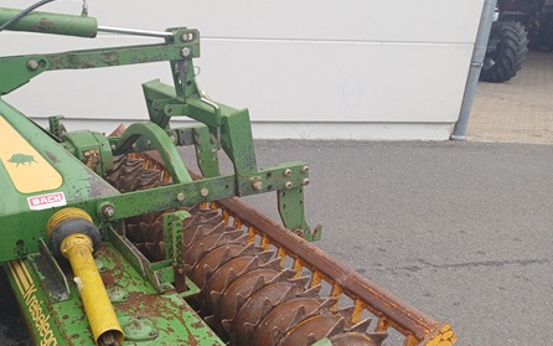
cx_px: 175
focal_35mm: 38
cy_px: 264
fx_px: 573
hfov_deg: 50.4
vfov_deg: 32.9
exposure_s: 1/153
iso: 50
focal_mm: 4.65
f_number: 1.8
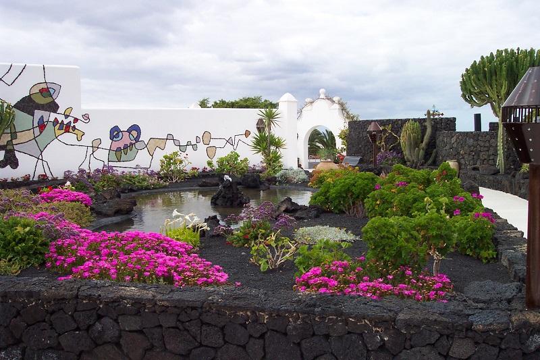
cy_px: 180
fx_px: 570
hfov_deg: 50.7
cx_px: 270
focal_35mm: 38
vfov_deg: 35.0
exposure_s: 1/500
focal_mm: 8
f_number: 4.8
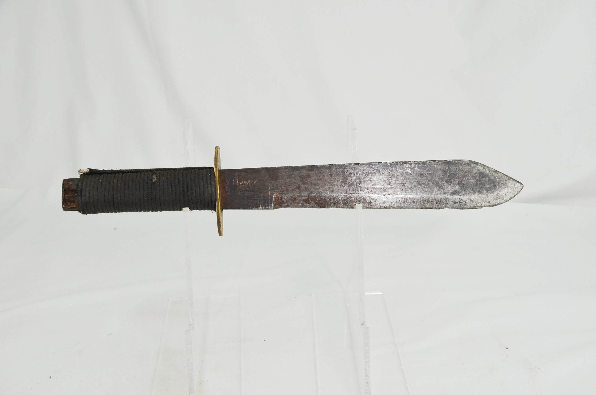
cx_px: 298
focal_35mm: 39
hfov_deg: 49.6
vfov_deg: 34.1
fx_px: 644
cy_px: 198
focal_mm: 26
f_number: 5.6
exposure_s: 1/125
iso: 200
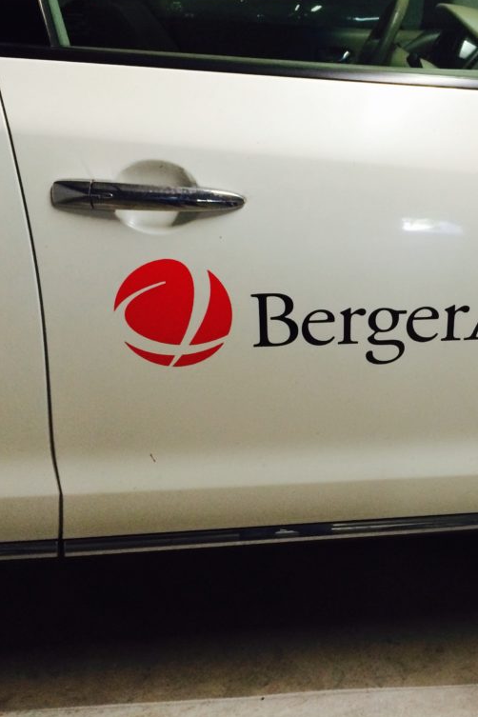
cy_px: 357
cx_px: 379
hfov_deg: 31.8
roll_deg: +0.3
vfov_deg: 47.4
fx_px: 817
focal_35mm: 41
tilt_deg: -23.1
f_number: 2.2
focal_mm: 4.15
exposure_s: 1/30
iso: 160
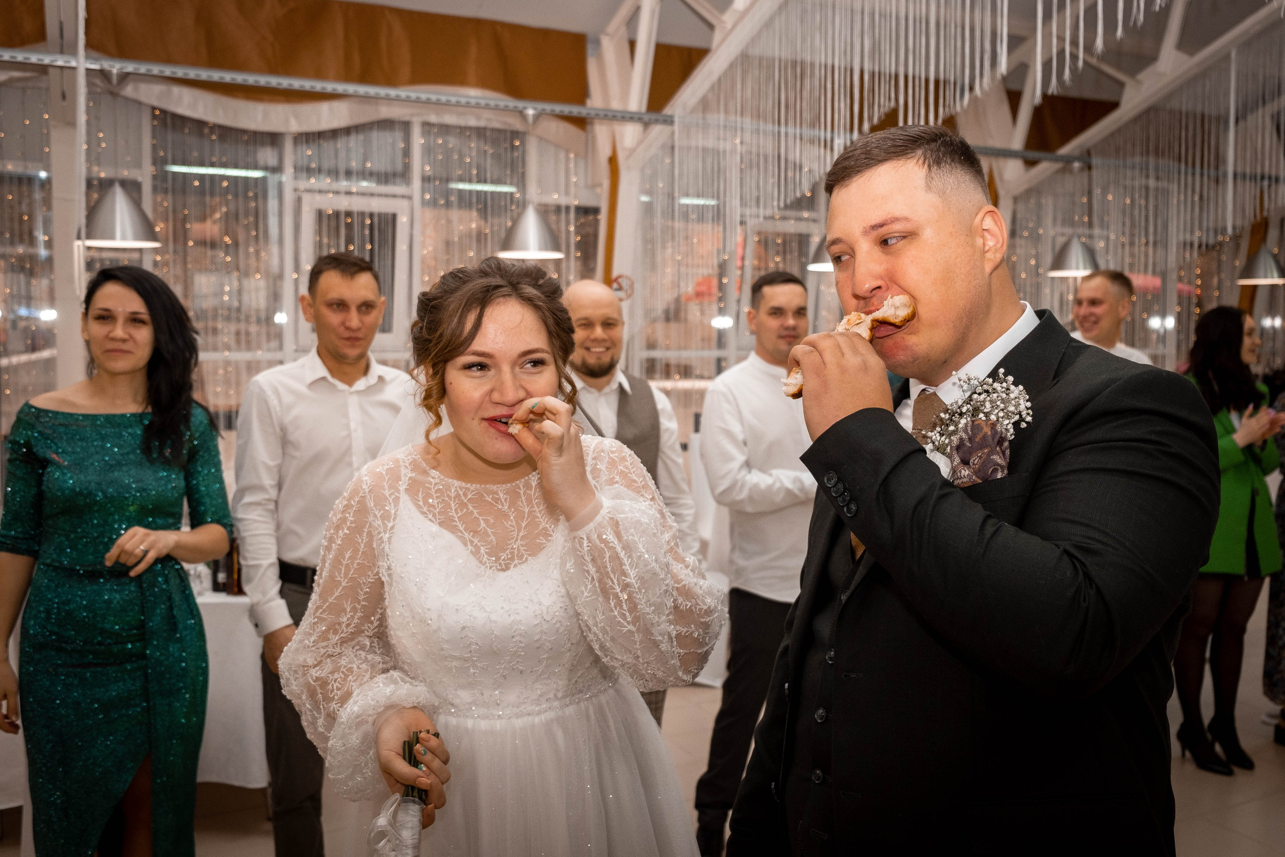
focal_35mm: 32
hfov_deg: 59.4
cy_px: 391
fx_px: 1127
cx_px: 662
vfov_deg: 41.6
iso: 640
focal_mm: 19.6
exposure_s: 1/180
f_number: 2.8
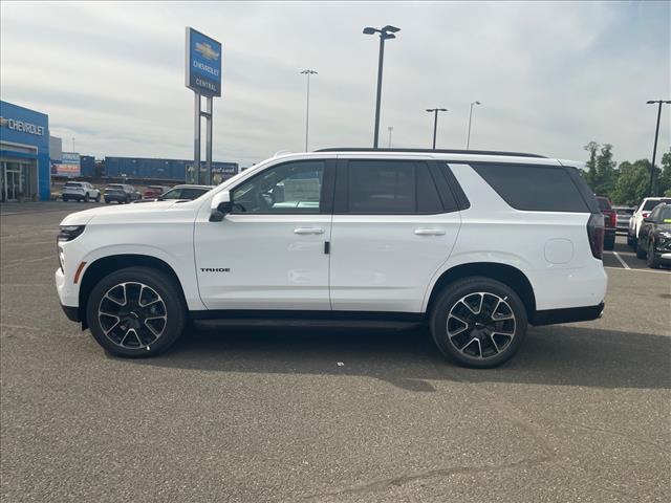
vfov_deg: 53.1
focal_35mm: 26
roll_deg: -2.7
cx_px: 336
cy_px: 252
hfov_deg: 67.3
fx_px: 504
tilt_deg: -5.6
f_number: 1.6
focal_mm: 4.2
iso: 32
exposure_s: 1/1689
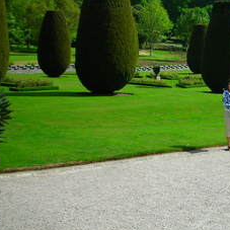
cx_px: 191
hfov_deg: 25.9
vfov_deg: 26.3
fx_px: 489
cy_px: 69
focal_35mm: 65
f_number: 6.4
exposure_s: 1/170
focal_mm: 6.3
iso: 50
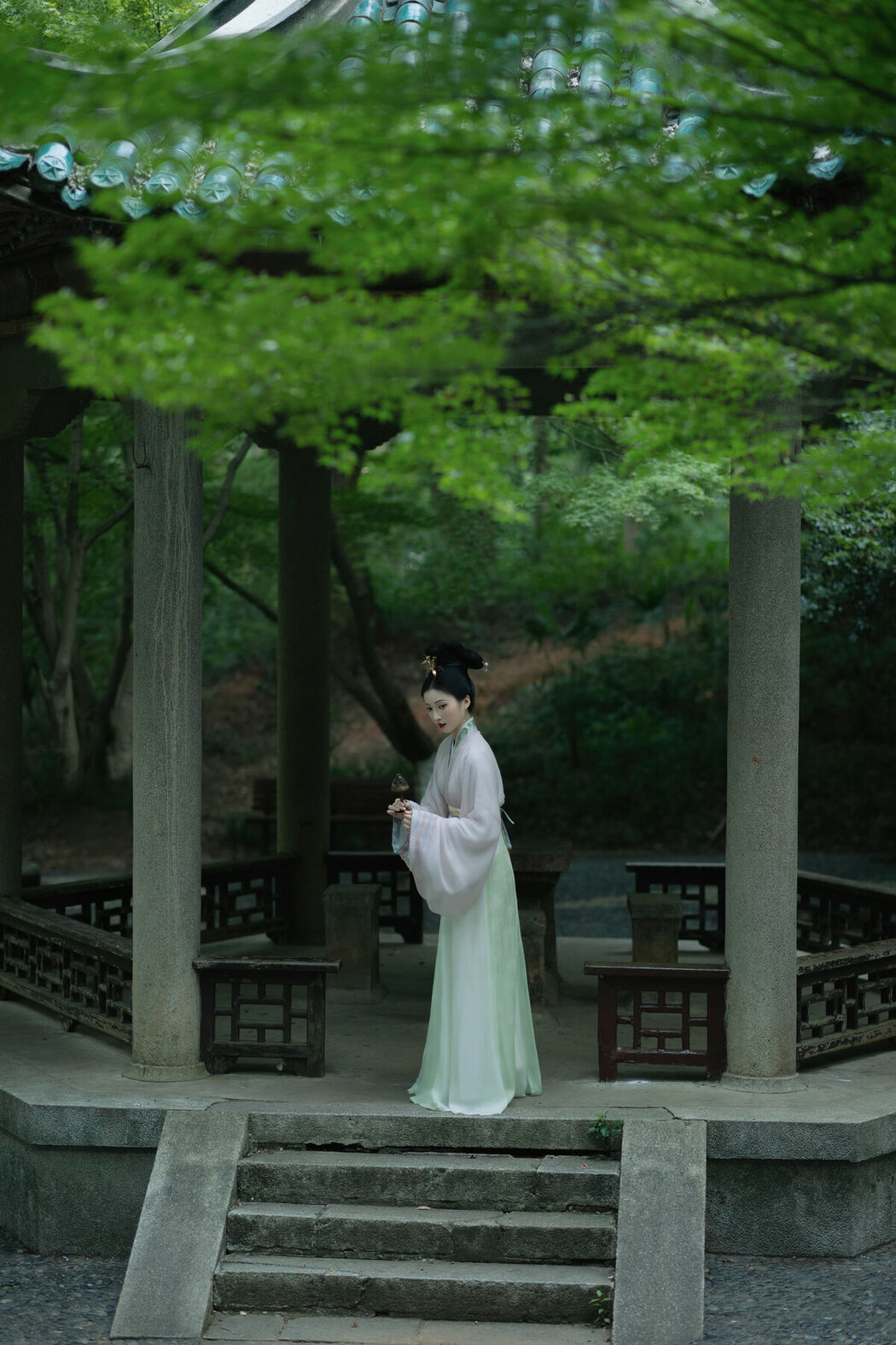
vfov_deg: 23.9
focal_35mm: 85
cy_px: 672
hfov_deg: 16.1
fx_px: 3173
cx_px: 448
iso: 100
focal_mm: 85
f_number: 1.8
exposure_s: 1/160
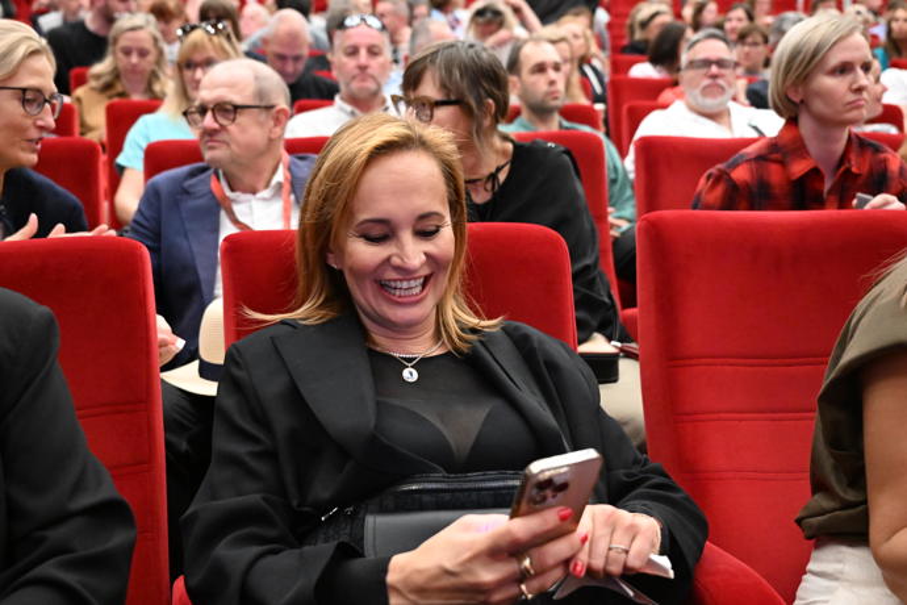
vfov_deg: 32.6
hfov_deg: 47.4
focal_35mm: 41
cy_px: 302
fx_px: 1033
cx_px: 454
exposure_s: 1/80
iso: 5000
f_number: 2.8
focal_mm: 27.5
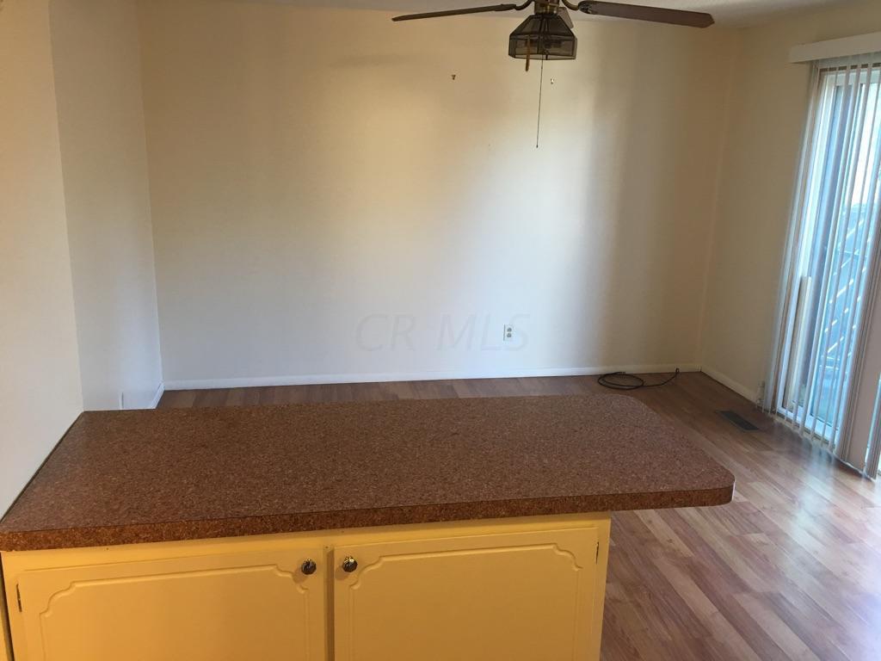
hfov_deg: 61.7
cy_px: 330
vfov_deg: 48.2
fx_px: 738
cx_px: 440
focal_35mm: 29
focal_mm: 4.15
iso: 40
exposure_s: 1/15
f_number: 2.2
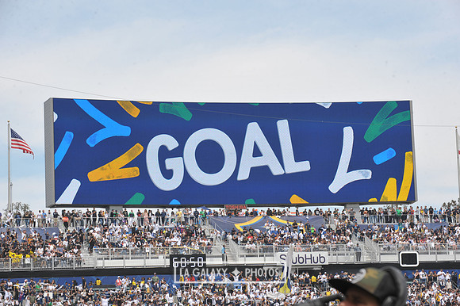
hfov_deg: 17.7
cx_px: 230
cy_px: 153
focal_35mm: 116
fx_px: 1481
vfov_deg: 11.8
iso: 320
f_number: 11
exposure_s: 1/500
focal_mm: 116
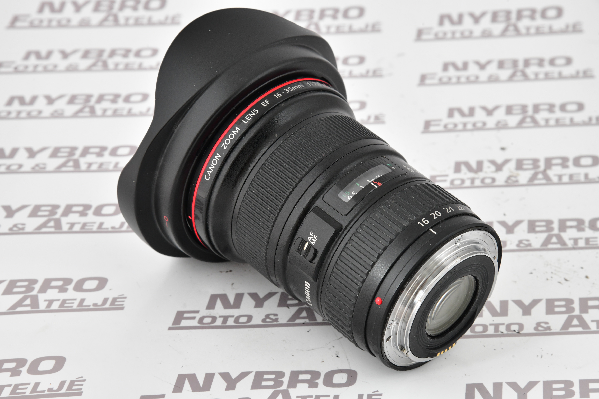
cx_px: 300
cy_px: 200
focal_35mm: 110
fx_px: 1830
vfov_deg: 12.5
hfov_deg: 18.6
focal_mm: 110
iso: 1600
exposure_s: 1/125
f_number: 14
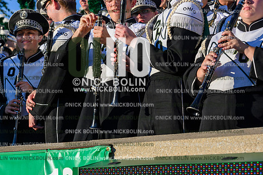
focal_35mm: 140
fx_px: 1023
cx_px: 109
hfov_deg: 14.6
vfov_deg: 9.8
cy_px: 65
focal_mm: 110
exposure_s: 1/640
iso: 160
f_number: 8
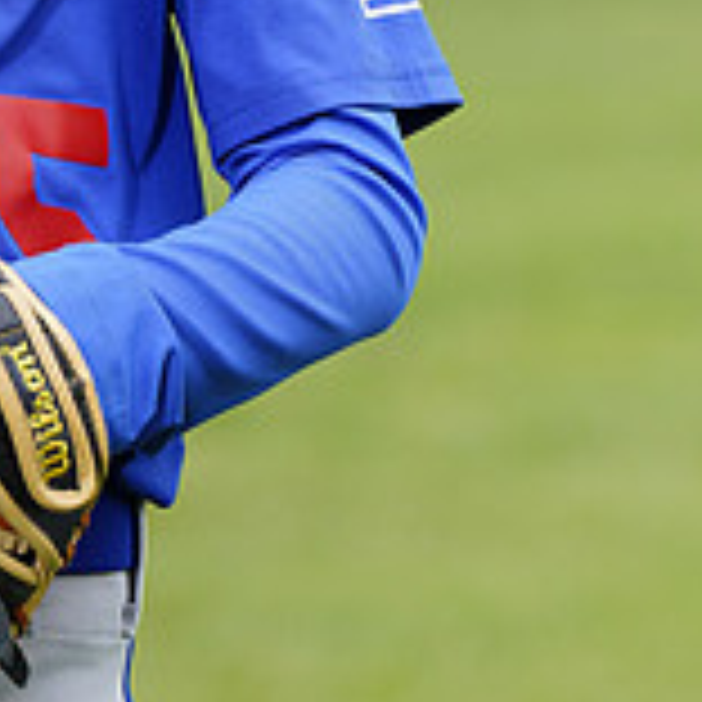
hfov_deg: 2.9
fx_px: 13858
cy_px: -423
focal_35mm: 604
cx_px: -146
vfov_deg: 2.9
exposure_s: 1/250
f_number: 6.3
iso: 100
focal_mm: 191
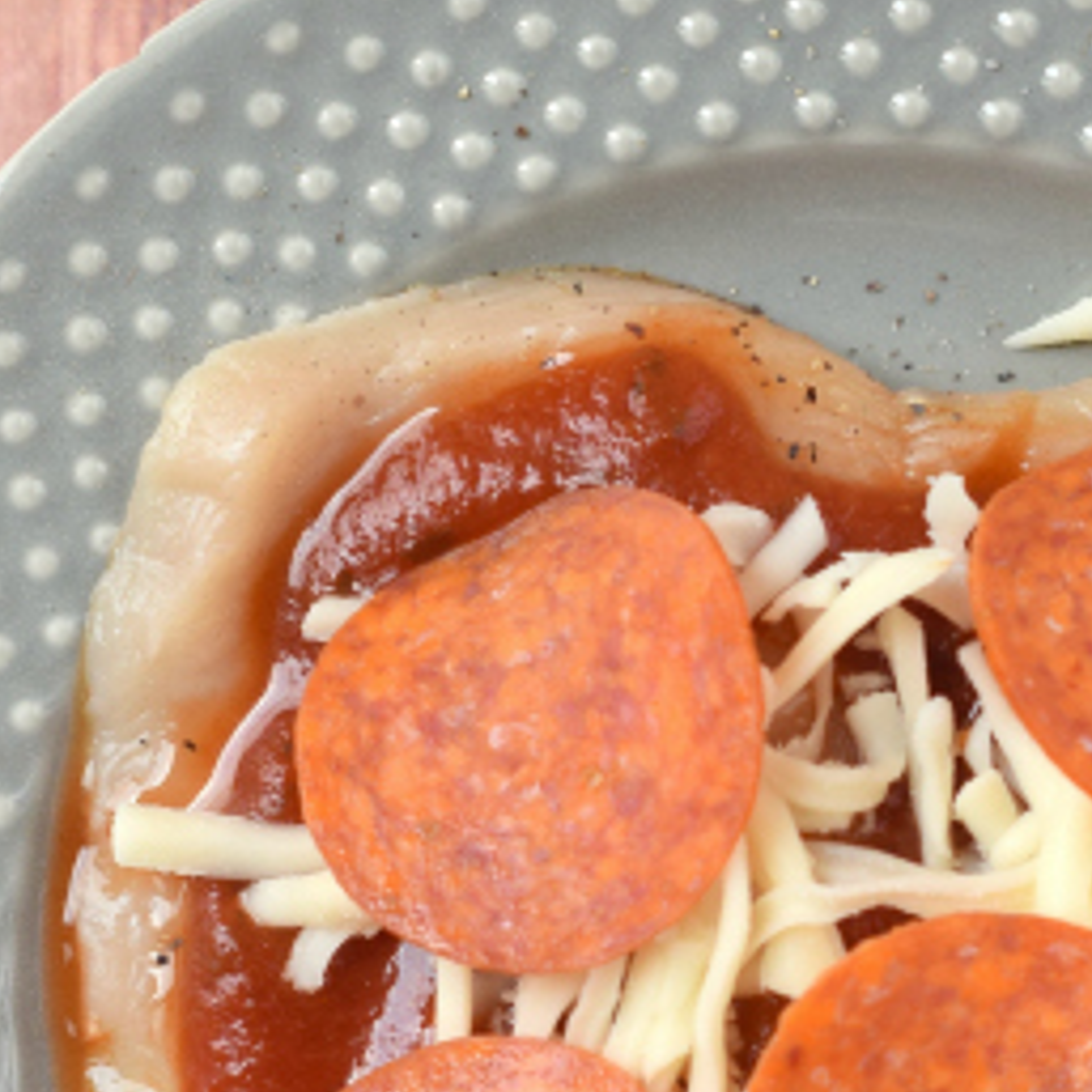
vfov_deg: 7.8
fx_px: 7959
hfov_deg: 7.8
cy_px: 676
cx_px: 948
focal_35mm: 223
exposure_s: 1/1000
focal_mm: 50
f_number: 3.5
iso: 320
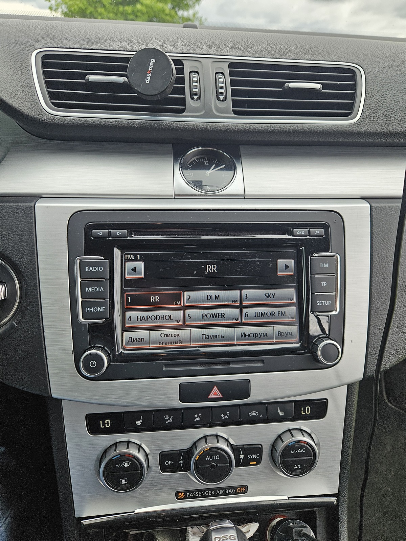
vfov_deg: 73.9
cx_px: 203
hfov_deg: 58.9
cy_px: 270
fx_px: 360
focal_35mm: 23
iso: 64
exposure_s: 1/359
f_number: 1.8
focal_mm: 5.4
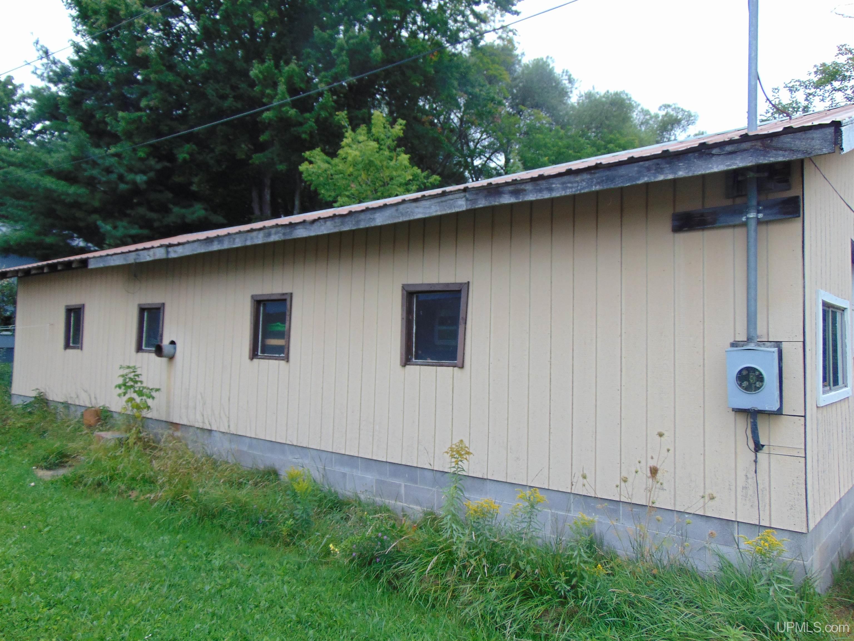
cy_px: 320
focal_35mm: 25
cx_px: 427
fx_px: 617
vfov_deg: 54.9
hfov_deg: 69.4
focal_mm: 4.5
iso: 80
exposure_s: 1/320
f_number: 3
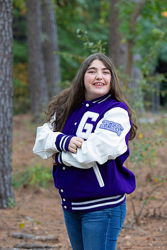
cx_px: 84
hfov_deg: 10.2
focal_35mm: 135
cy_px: 125
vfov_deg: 15.2
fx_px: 939
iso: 800
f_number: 5
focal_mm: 135
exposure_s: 1/80
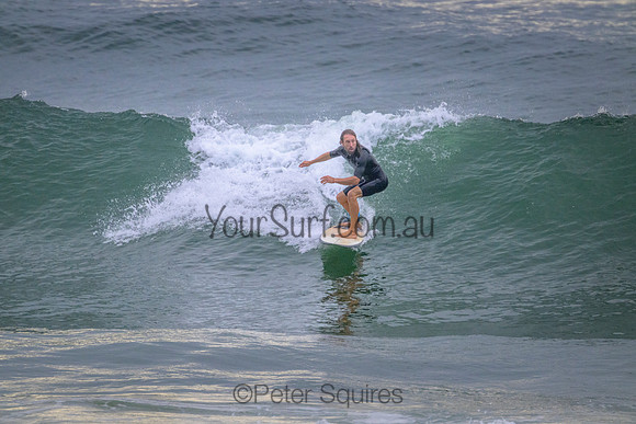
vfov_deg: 1.7
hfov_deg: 2.6
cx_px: 318
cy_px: 212
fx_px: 14136
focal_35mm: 800
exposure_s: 1/2000
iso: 4000
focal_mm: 800
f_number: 11
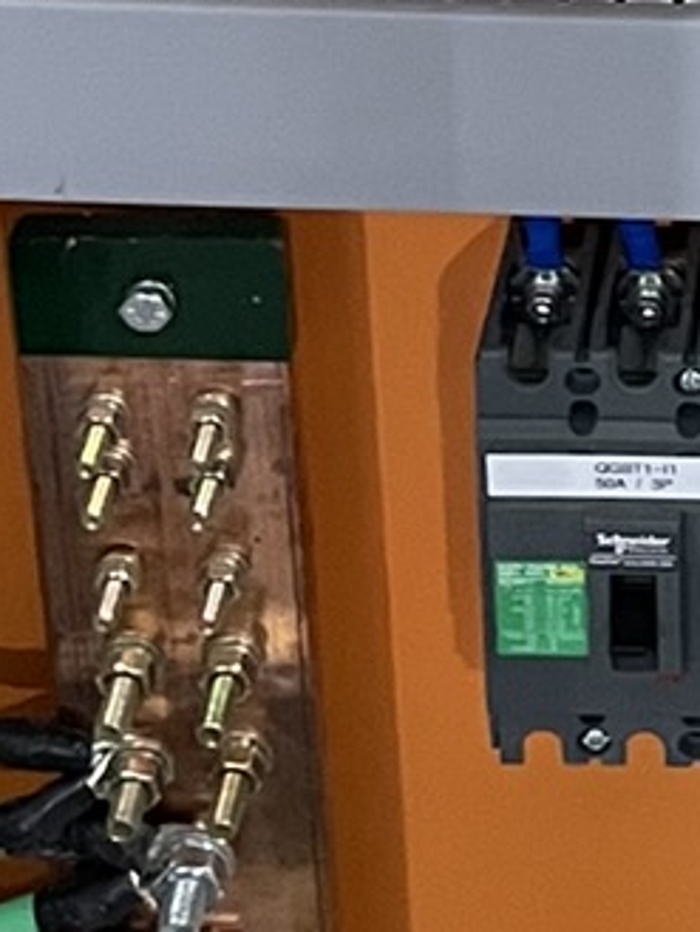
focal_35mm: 162
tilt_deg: -25.9
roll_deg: -1.2
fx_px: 4365
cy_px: -609
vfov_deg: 11.5
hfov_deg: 8.8
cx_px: 1210
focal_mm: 4.2
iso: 500
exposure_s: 1/40
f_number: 1.6
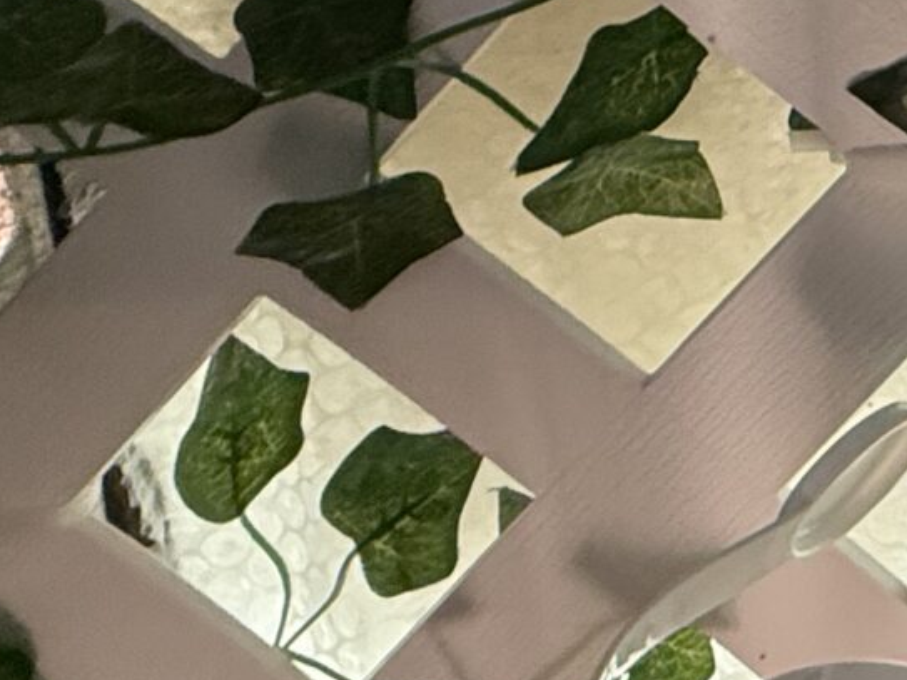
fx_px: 1729
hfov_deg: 20.0
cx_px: 1684
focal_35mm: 66
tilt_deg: +78.0
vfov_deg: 17.5
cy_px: -581
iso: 320
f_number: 2.2
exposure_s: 1/99
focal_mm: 2.22
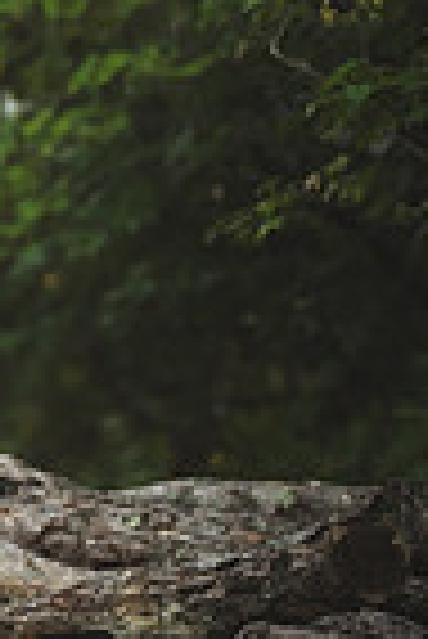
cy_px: 209
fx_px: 9054
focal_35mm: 509
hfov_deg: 2.7
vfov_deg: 4.0
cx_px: -824
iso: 500
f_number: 2.8
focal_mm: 125
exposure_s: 1/250
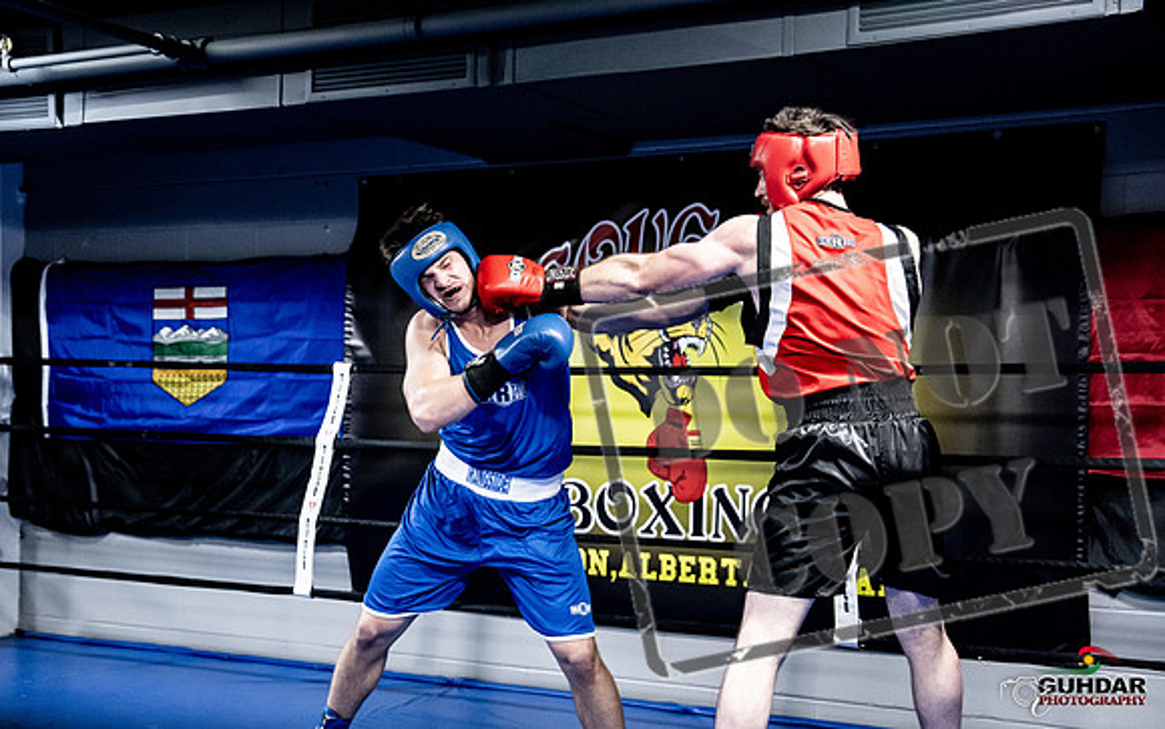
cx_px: 508
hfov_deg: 37.5
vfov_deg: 24.0
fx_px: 1715
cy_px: 436
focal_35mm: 54
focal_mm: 47
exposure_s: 1/1000
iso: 8000
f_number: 2.8
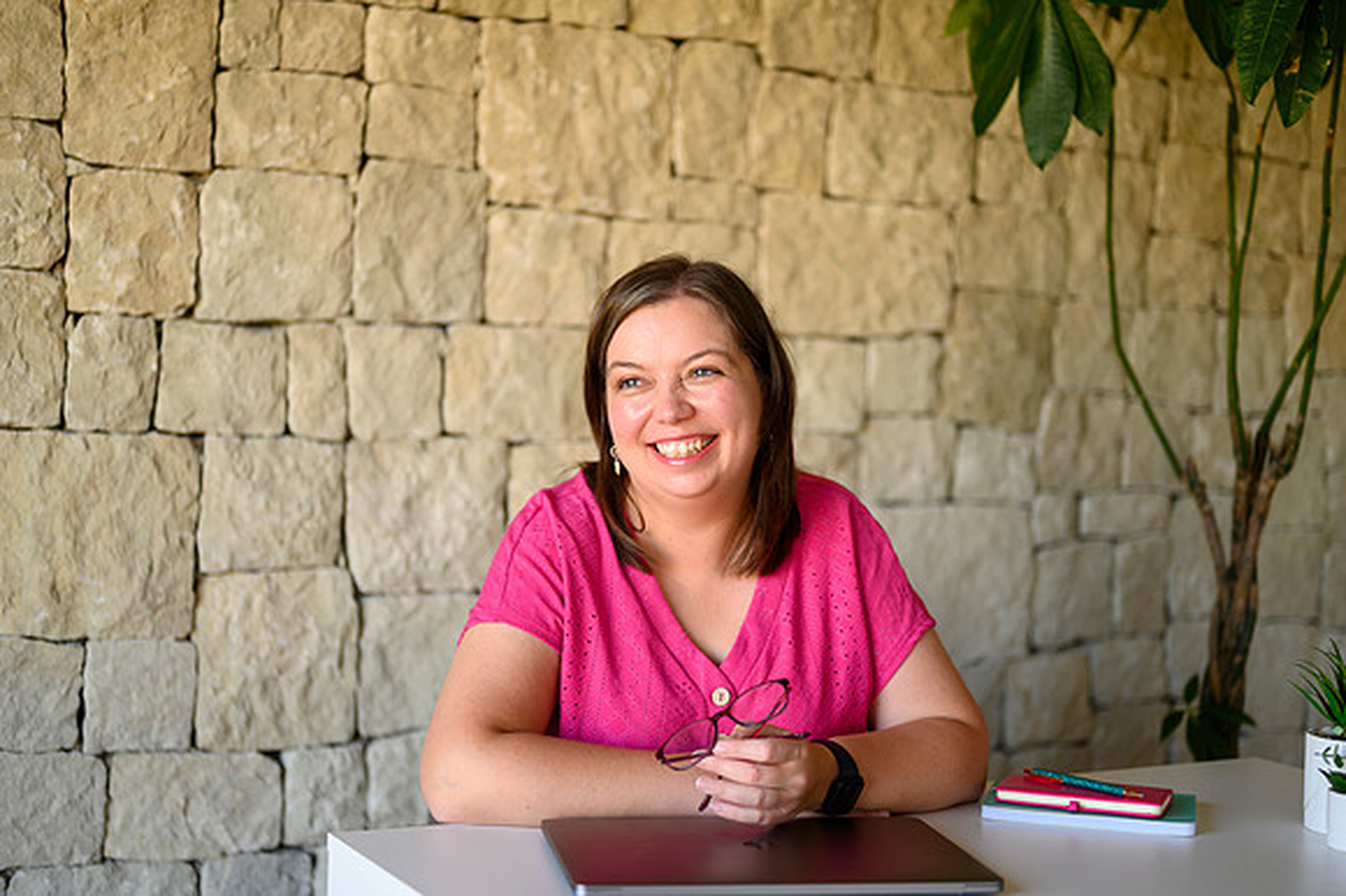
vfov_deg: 27.0
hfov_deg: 39.6
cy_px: 448
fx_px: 1868
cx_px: 673
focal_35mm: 50
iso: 100
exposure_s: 1/125
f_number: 1.8
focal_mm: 50
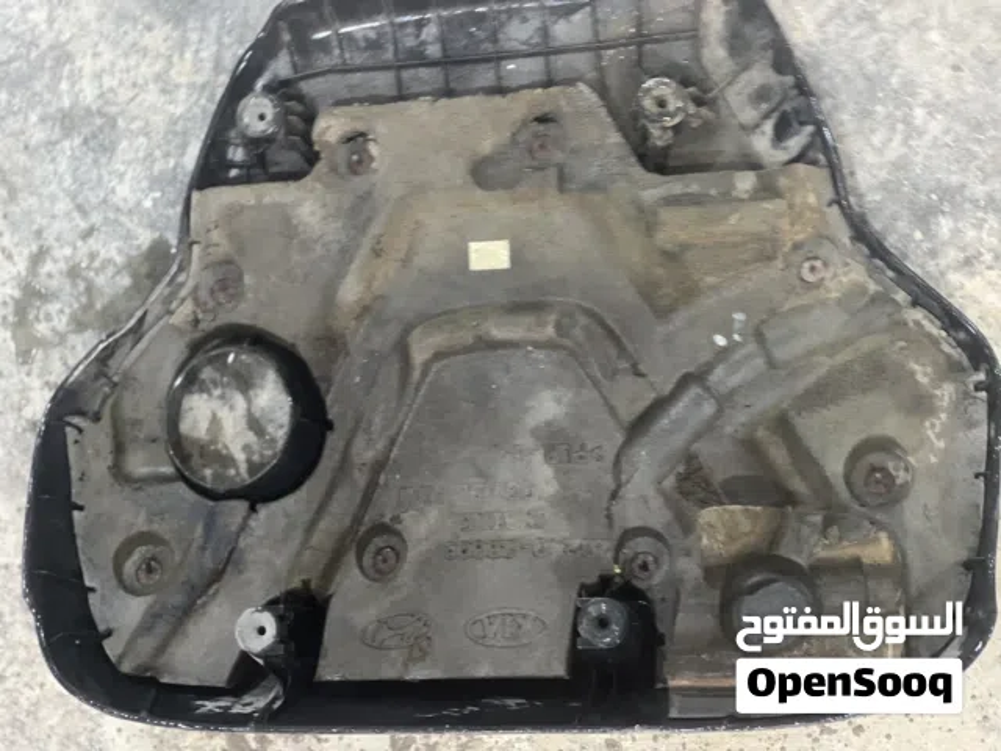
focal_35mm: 77
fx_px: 2227
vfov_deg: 19.1
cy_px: 376
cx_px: 500
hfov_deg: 25.3
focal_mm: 9
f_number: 2.8
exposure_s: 1/14
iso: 400
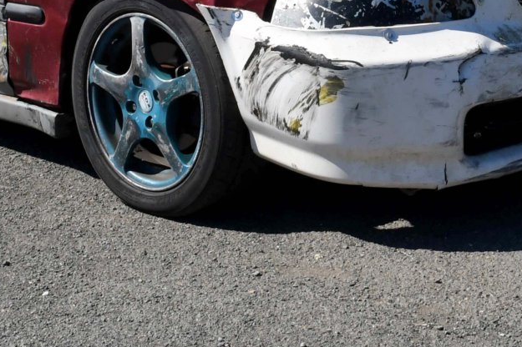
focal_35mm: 118
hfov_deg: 17.3
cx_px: 368
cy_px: -200
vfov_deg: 11.1
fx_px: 1710
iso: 500
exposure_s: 1/500
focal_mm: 24
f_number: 11
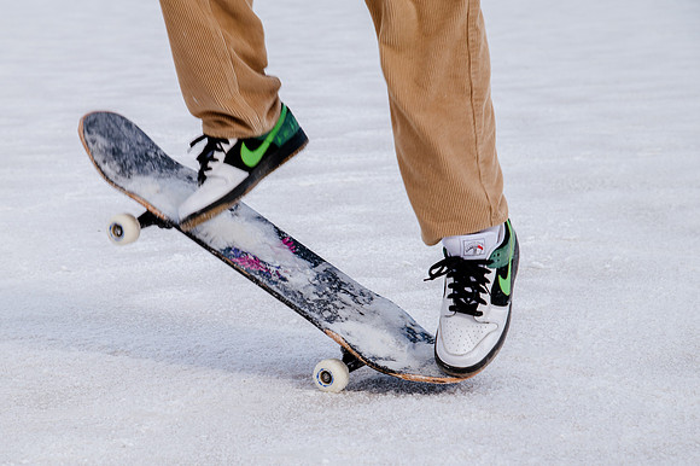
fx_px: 2069
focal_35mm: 106
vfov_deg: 12.8
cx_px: 290
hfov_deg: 19.2
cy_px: 290
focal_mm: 85
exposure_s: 1/640
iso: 250
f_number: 8
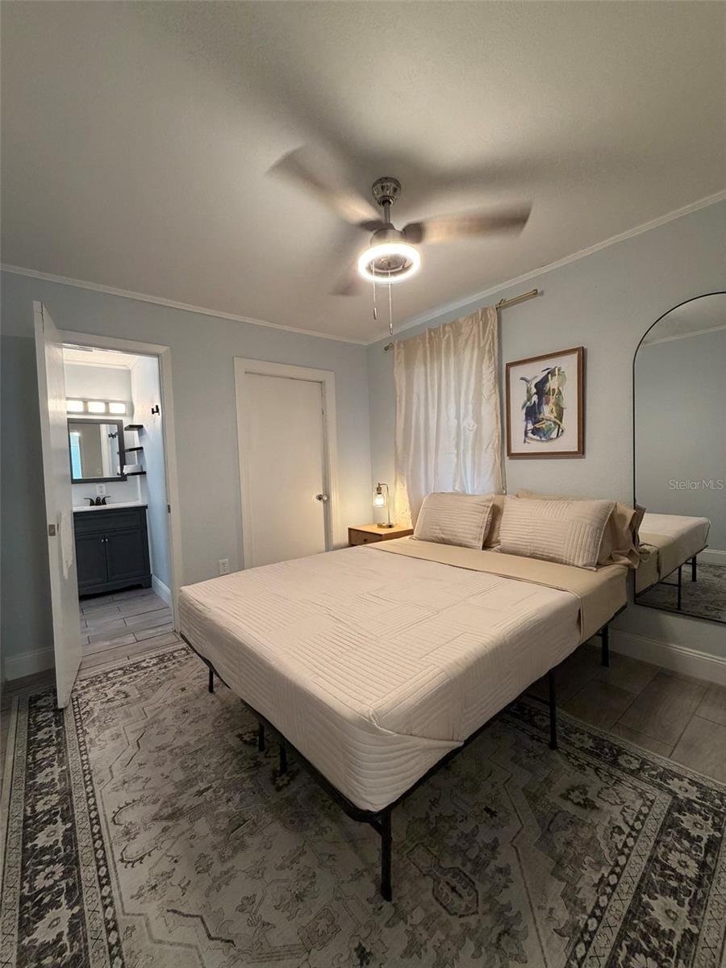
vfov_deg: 102.1
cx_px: 363
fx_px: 391
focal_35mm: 14
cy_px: 484
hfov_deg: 85.7
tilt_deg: -2.4
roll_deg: +2.1
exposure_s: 1/60
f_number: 2.2
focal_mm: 2.22
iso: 200
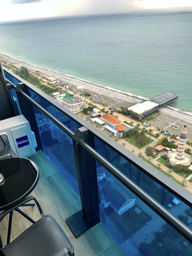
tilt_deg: -29.1
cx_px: 96
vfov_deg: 67.3
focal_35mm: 26
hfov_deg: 53.1
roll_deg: +4.9
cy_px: 128
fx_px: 192
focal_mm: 4.25
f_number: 1.8
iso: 25
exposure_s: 1/121
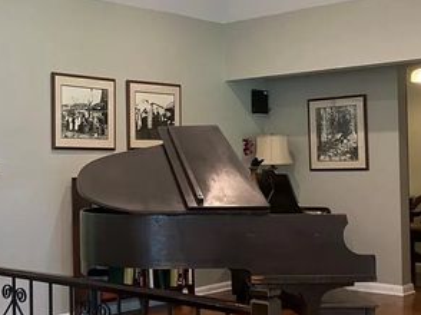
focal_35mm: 61
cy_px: 158
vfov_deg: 24.0
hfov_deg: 30.9
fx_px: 741
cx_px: 83
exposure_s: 1/60
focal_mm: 3.99
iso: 160
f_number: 1.8
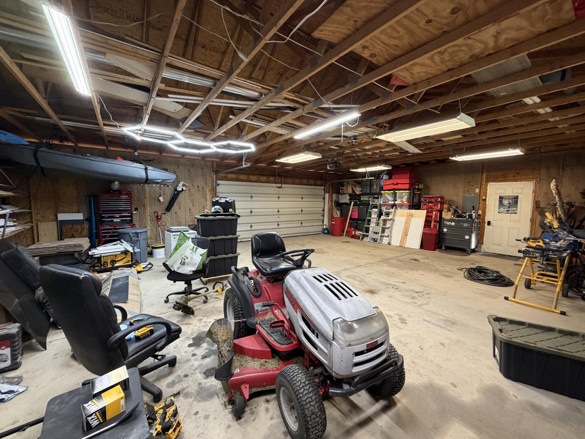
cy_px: 220
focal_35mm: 14
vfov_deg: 85.7
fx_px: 237
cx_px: 292
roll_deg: -0.6
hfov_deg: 102.1
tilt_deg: -5.1
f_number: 2.2
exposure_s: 1/60
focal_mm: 2.22
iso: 250
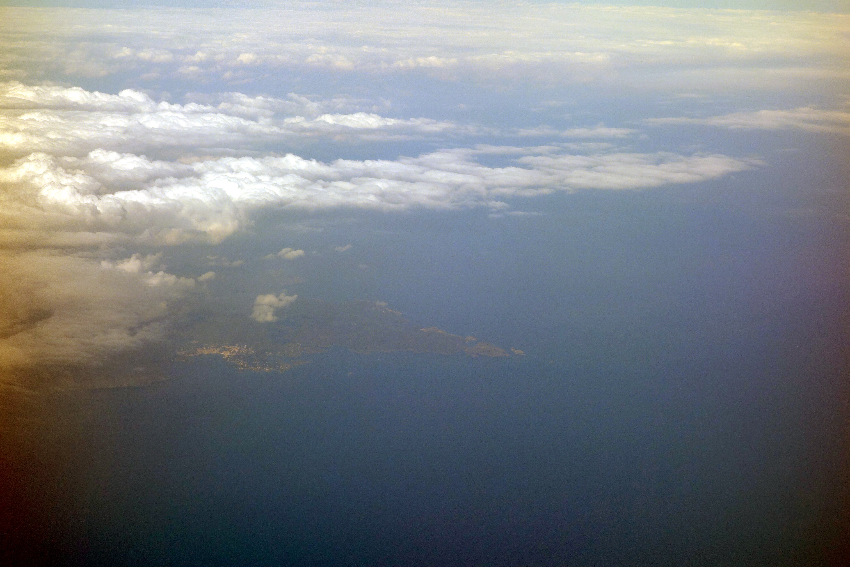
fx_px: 2266
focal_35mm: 96
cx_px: 425
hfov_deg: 21.2
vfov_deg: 14.3
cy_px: 284
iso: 125
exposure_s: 1/800
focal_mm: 35.62
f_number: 7.1
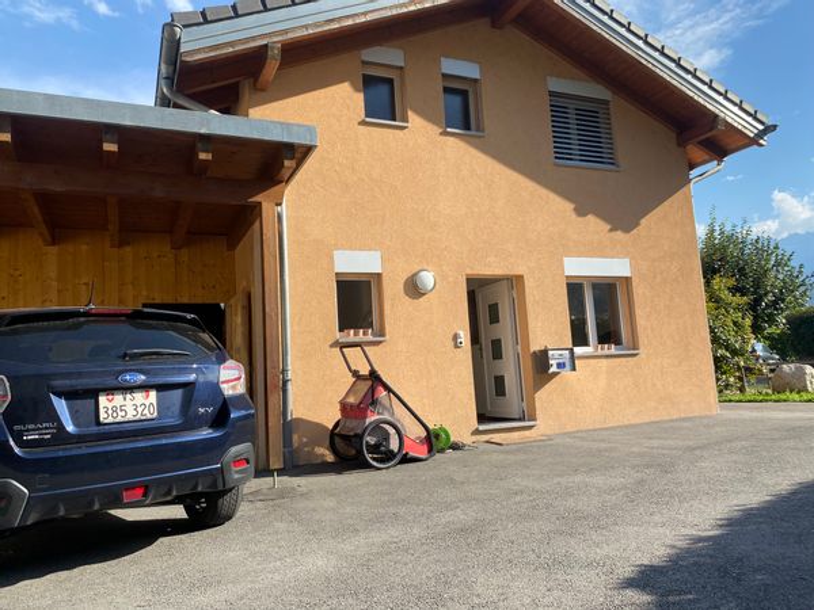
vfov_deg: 53.1
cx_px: 407
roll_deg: +3.5
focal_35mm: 26
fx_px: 611
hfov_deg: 67.3
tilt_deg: +8.1
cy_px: 305
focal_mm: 4.25
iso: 32
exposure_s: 1/1608
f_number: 1.8
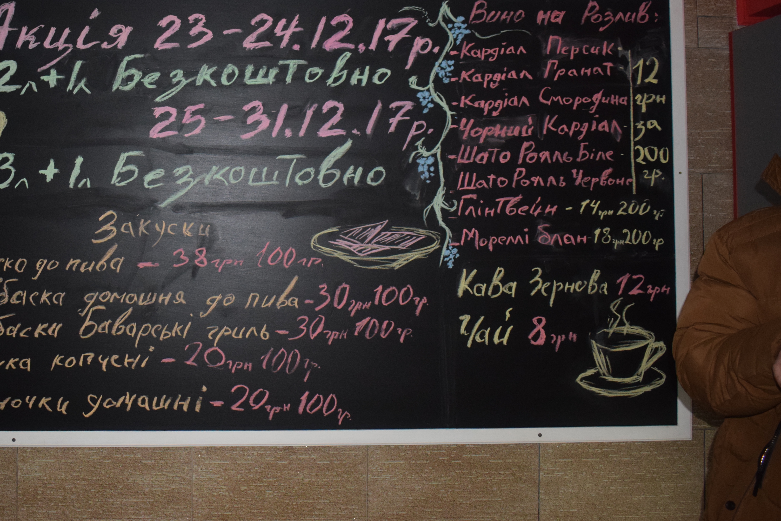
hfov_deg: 43.9
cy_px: 171
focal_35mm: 44
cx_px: 240
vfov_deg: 30.5
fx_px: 948
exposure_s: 1/200
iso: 1600
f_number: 3.8
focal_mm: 21
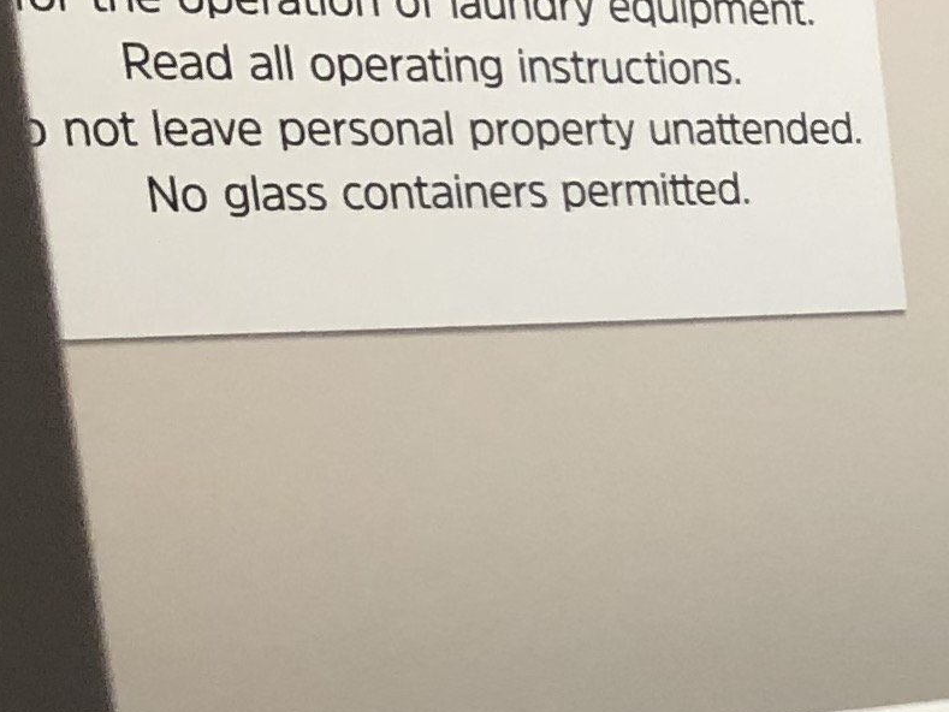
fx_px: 3921
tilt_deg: -12.4
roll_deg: +2.4
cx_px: 2412
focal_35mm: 143
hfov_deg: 11.1
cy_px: 1025
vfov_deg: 10.1
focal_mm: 4
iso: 40
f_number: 1.8
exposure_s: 1/24
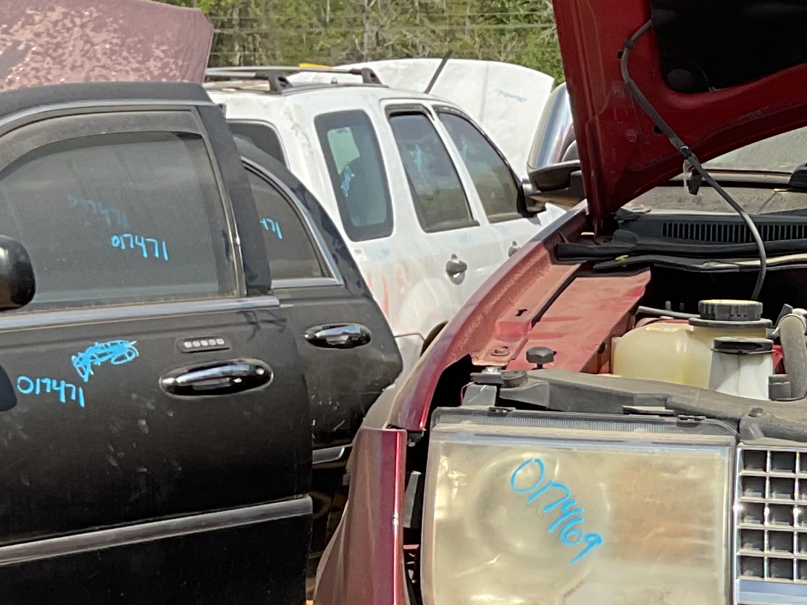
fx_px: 2447
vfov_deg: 14.1
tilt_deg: -7.6
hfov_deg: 17.2
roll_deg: +0.7
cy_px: 433
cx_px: 1155
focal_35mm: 105
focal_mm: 3
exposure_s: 1/1342
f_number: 1.8
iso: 16
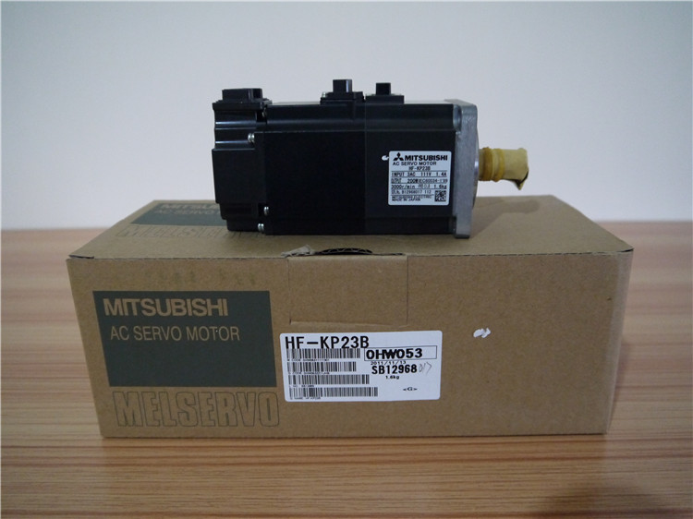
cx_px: 346
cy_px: 260
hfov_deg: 63.5
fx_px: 560
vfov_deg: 49.7
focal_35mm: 28
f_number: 3.5
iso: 1600
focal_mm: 14
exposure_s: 1/60
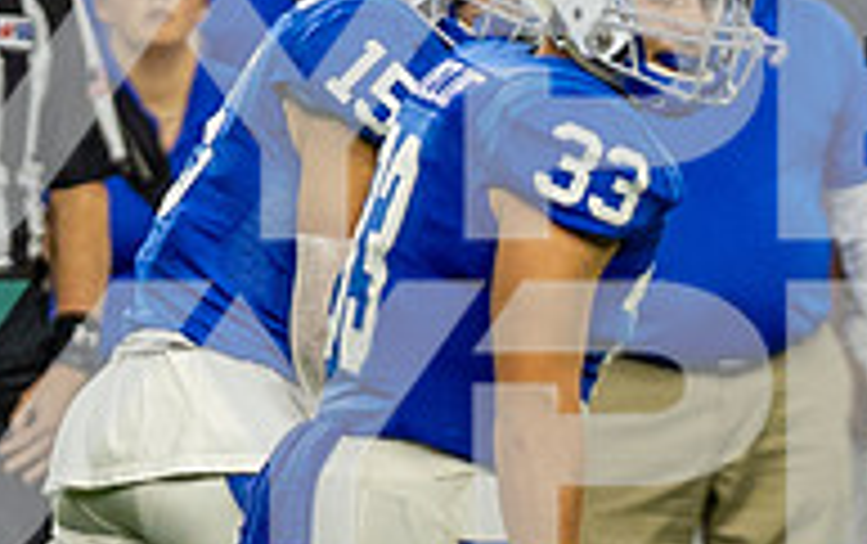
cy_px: 428
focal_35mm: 1541
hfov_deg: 1.4
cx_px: 635
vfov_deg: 0.9
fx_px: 36443
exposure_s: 1/1250
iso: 1250
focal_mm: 200
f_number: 2.8
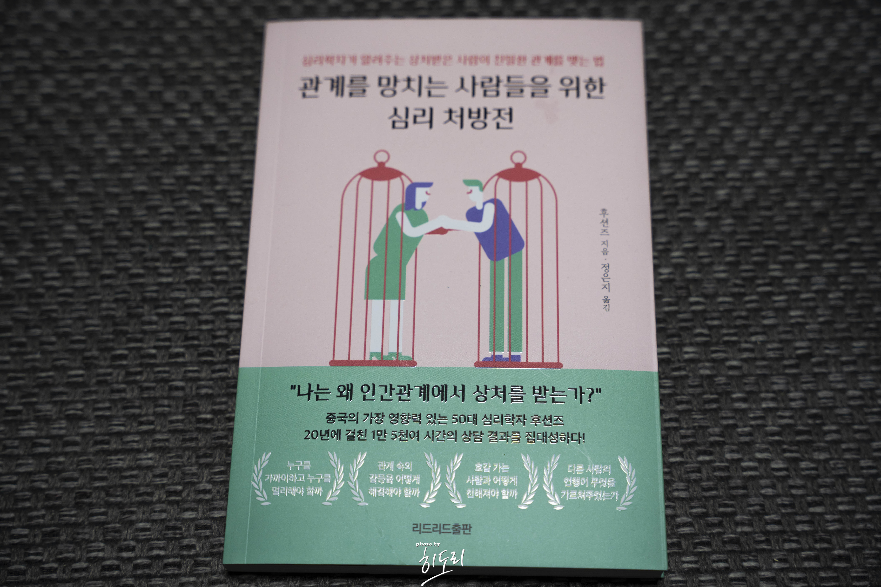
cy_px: 294
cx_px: 440
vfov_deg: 24.1
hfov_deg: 35.5
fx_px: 1378
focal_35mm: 56
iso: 125
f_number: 3.5
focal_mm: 56.3
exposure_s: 1/100
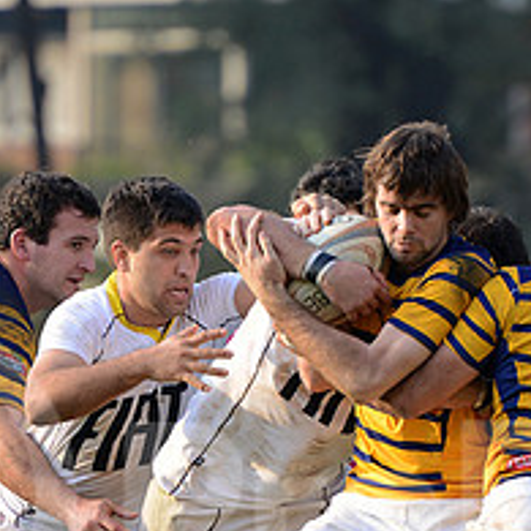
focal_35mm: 684
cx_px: 343
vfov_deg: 2.6
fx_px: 11871
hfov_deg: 2.6
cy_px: 502
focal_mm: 270
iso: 500
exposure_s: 1/640
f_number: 4
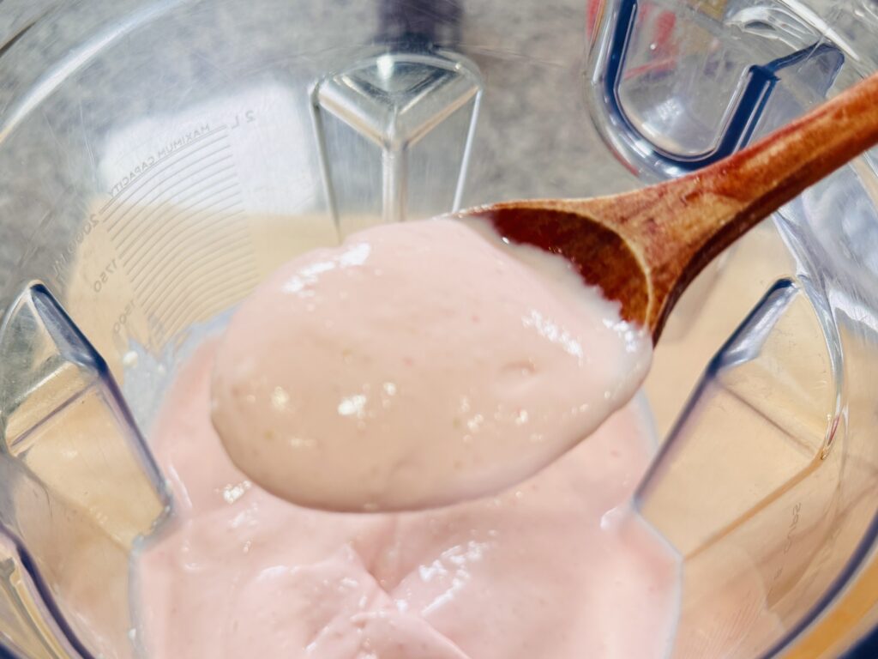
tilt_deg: -61.2
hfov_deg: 71.6
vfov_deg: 56.8
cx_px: 439
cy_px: 330
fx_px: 609
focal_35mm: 24
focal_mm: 6.76
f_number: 1.78
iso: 160
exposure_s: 1/120
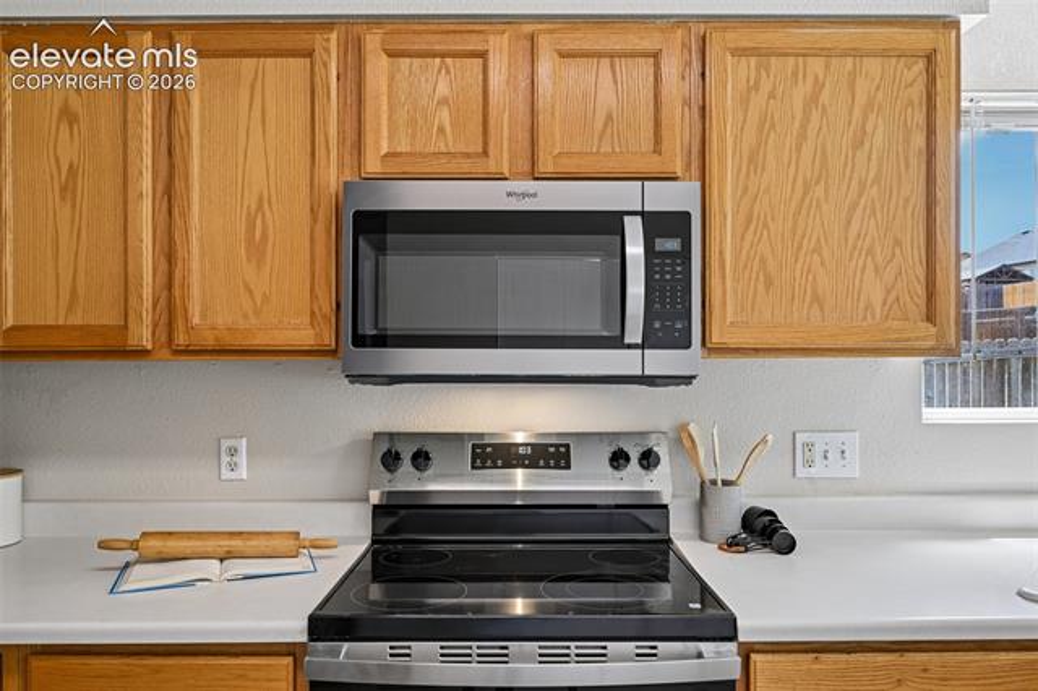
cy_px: 346
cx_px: 519
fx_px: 692
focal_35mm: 24
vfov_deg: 53.1
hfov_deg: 73.8
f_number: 10
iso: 400
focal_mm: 24
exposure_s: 1/15
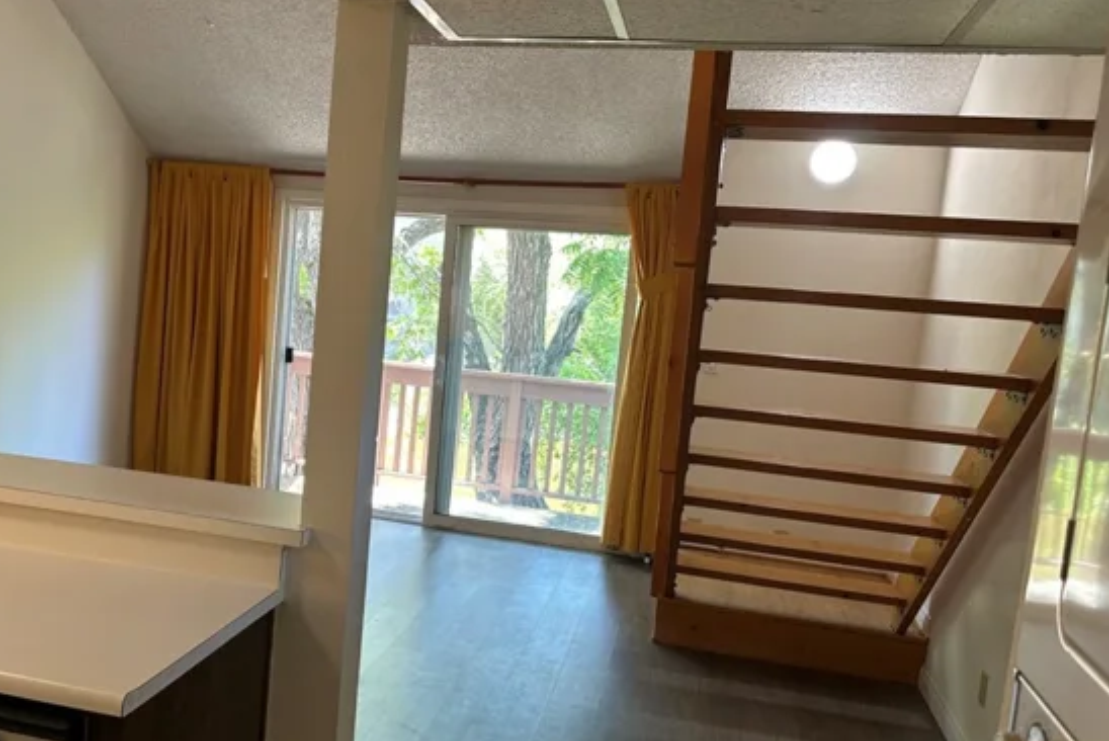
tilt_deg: -6.8
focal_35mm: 34
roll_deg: -4.2
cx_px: 375
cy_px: 411
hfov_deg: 54.7
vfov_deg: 38.9
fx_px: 1048
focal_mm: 6.86
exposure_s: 1/60
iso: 125
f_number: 1.78
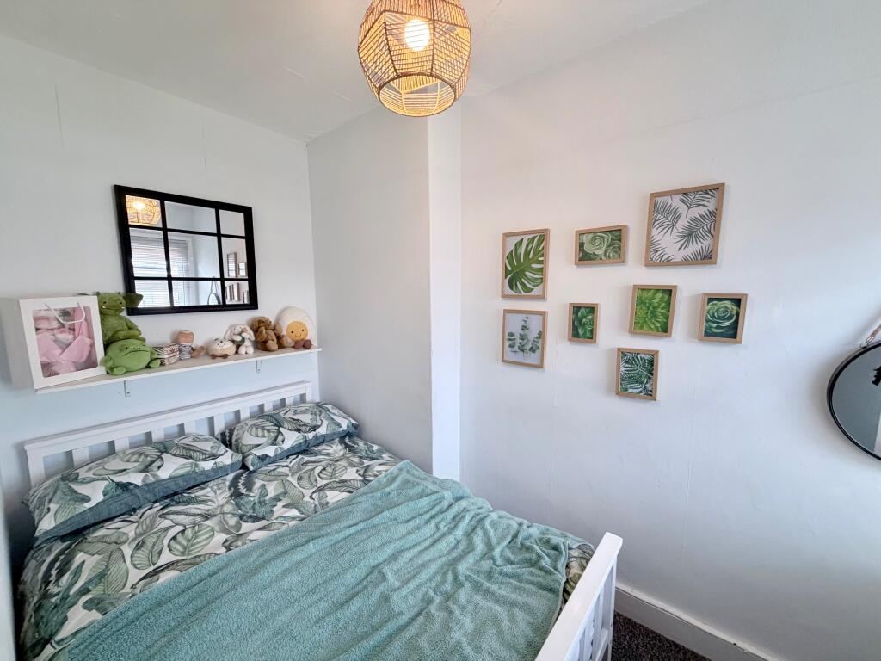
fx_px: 356
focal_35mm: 14
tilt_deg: -8.5
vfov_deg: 85.7
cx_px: 440
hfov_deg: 102.1
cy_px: 330
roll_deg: +0.0
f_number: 2.2
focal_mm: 2.22
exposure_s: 1/100
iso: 160
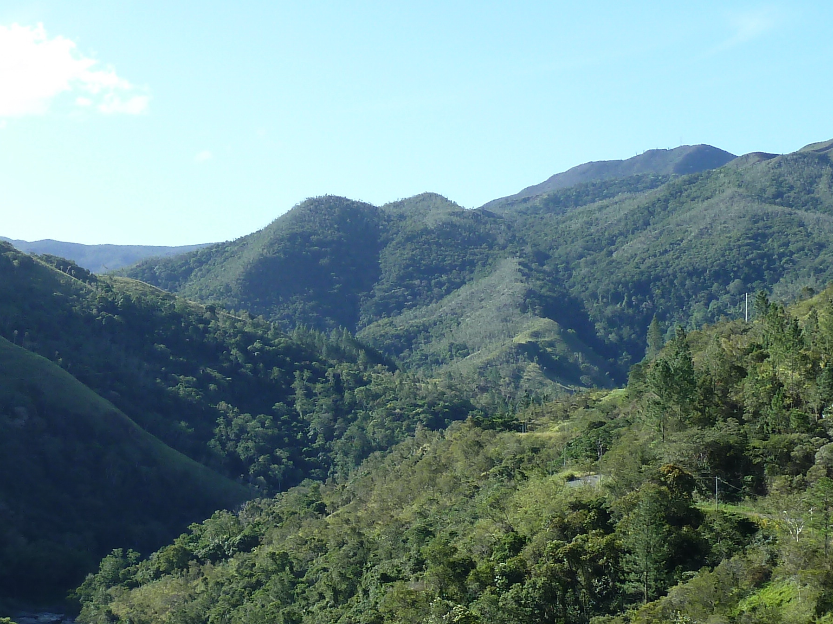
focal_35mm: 78
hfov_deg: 24.8
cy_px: 436
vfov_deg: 18.8
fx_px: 1877
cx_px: 234
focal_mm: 5.7
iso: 80
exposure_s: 1/320
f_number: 4
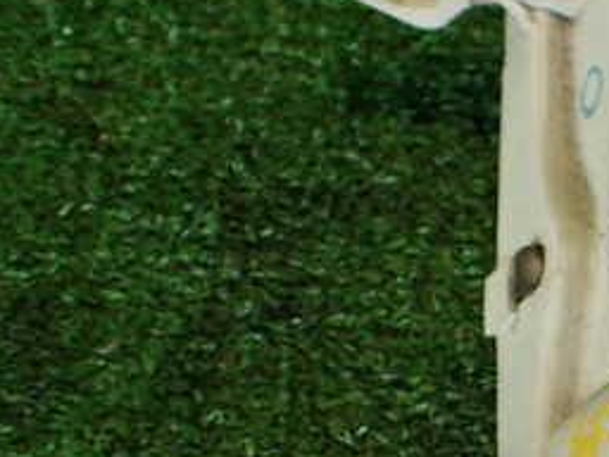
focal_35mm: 75
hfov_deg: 24.1
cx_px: 692
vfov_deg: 19.5
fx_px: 1319
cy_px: 350
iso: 160
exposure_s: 1/60
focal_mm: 5.79
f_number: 2.4
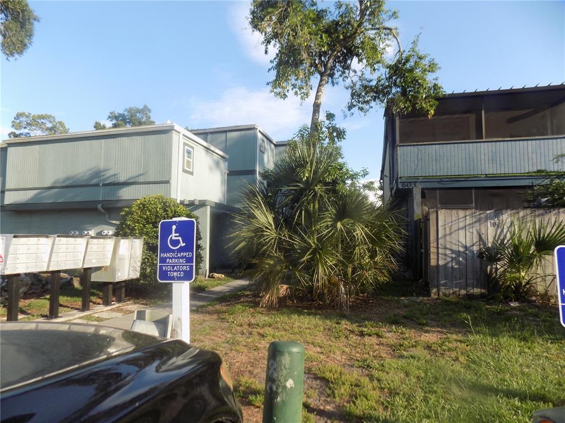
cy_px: 212
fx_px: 375
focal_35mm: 23
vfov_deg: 58.9
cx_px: 282
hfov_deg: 73.9
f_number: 3.1
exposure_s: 1/400
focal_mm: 4
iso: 80
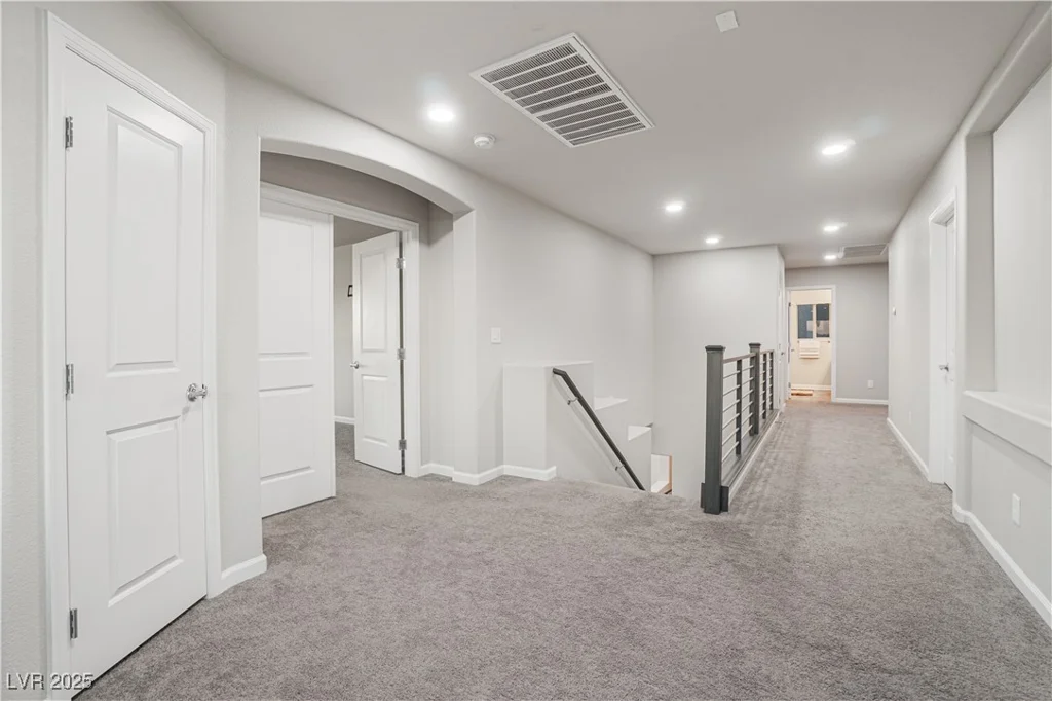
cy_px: 350
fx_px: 438
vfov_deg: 77.3
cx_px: 526
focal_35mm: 15
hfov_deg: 100.4
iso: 400
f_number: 8
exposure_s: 1/2.5
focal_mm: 10
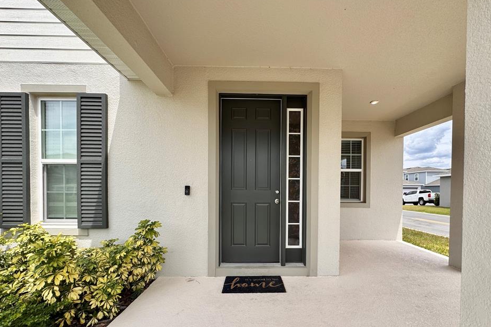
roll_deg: -0.7
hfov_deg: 96.7
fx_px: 218
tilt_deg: -1.7
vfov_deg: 73.0
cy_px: 195
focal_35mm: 16
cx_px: 259
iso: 40
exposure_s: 1/849
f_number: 2.2
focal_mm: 2.22
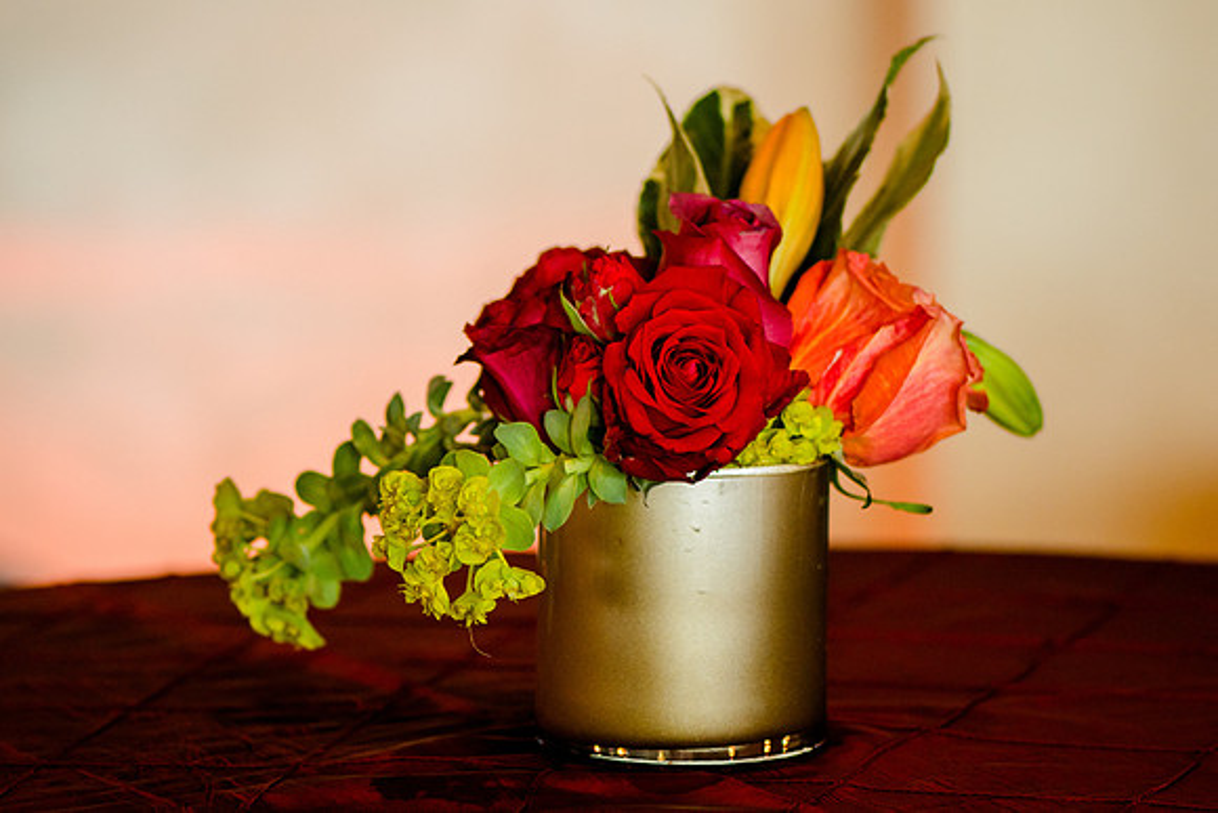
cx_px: 676
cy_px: 386
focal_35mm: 175
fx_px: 5916
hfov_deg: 11.8
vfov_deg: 7.9
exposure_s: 1/200
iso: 320
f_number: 3
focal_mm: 105
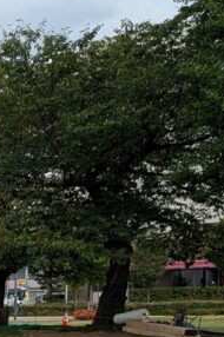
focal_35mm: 112
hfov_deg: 9.4
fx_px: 1048
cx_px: -467
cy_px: 401
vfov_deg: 17.5
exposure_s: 1/1233
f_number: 1.68
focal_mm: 6.9
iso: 21
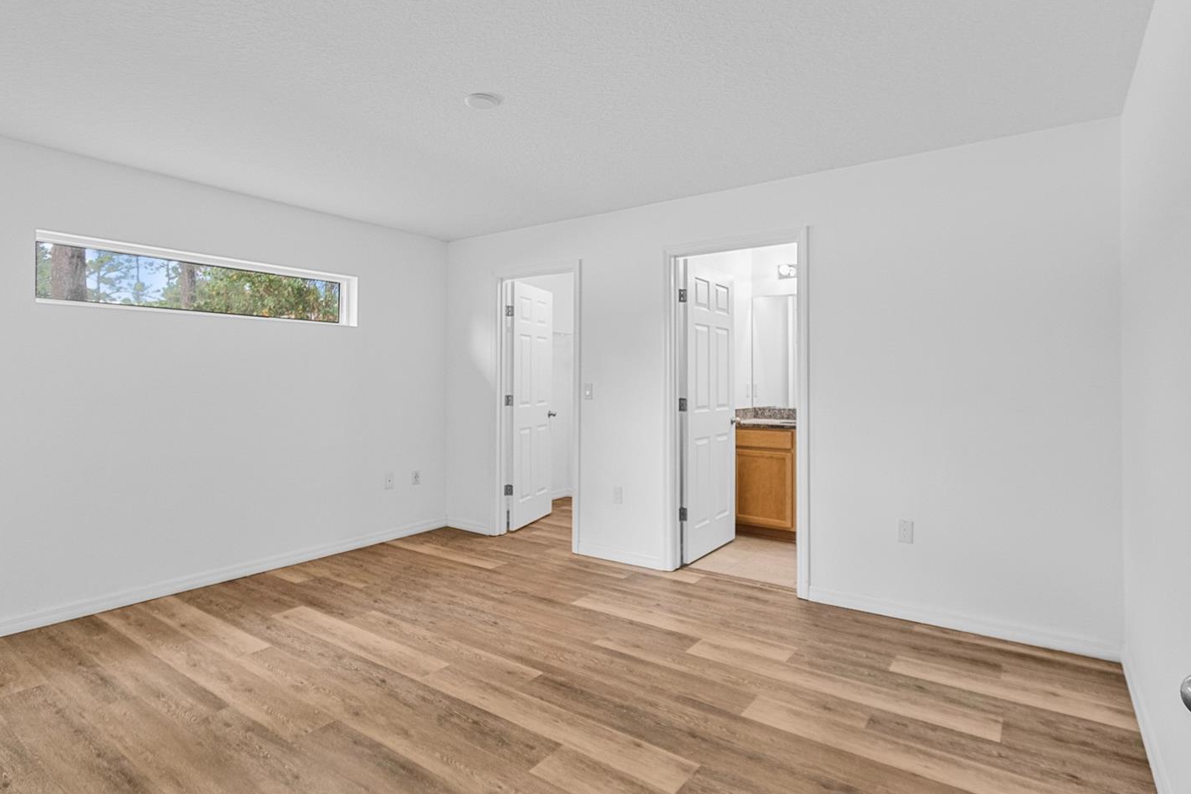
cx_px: 605
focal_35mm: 17
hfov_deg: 93.3
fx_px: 562
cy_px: 380
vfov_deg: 70.4
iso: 640
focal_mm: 10
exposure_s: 1/13
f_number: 5.6
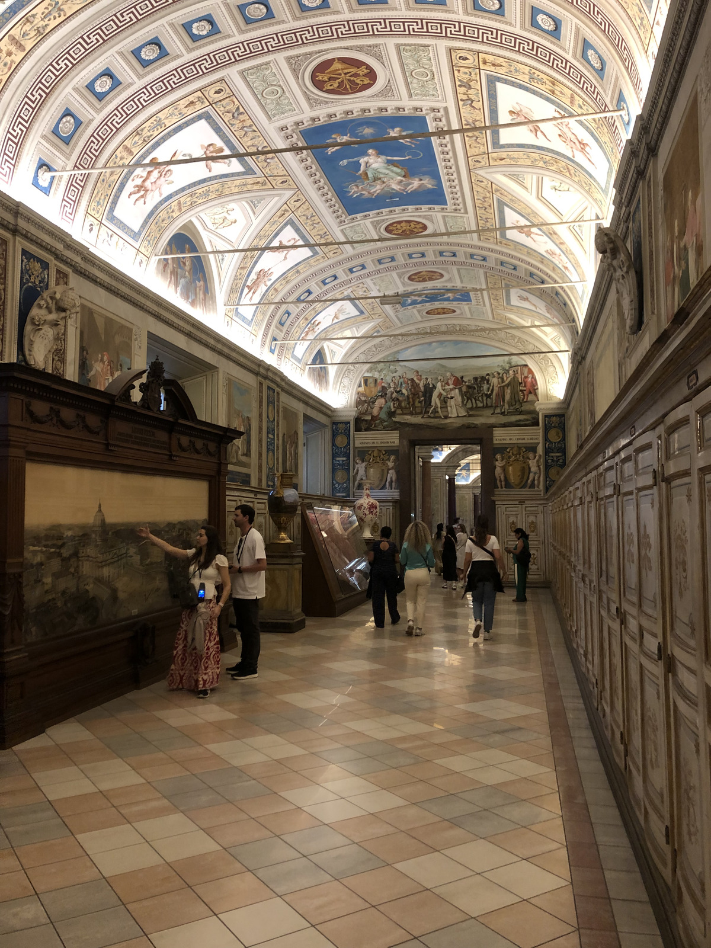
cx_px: 356
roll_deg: -0.2
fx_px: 767
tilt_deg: +5.0
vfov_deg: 63.4
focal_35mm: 28
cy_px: 474
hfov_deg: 49.7
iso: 64
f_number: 1.8
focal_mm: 4
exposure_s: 1/17
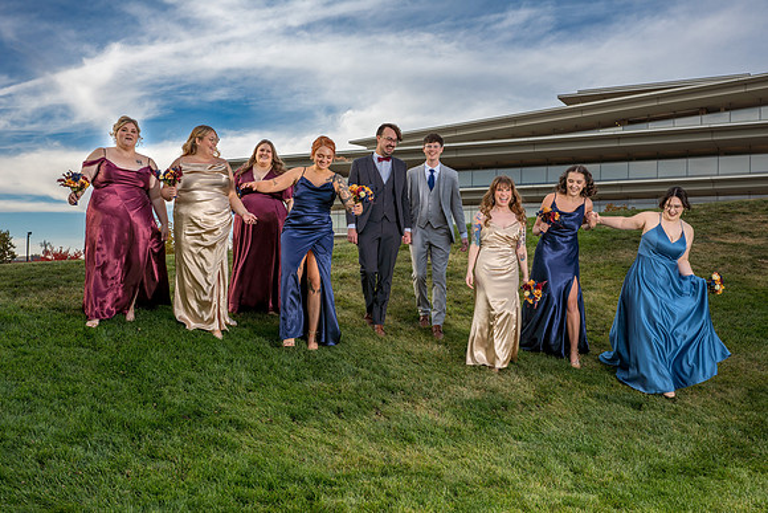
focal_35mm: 35
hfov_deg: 54.4
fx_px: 747
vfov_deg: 37.9
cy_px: 256
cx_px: 384
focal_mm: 35
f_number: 6.3
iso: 100
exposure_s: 1/250
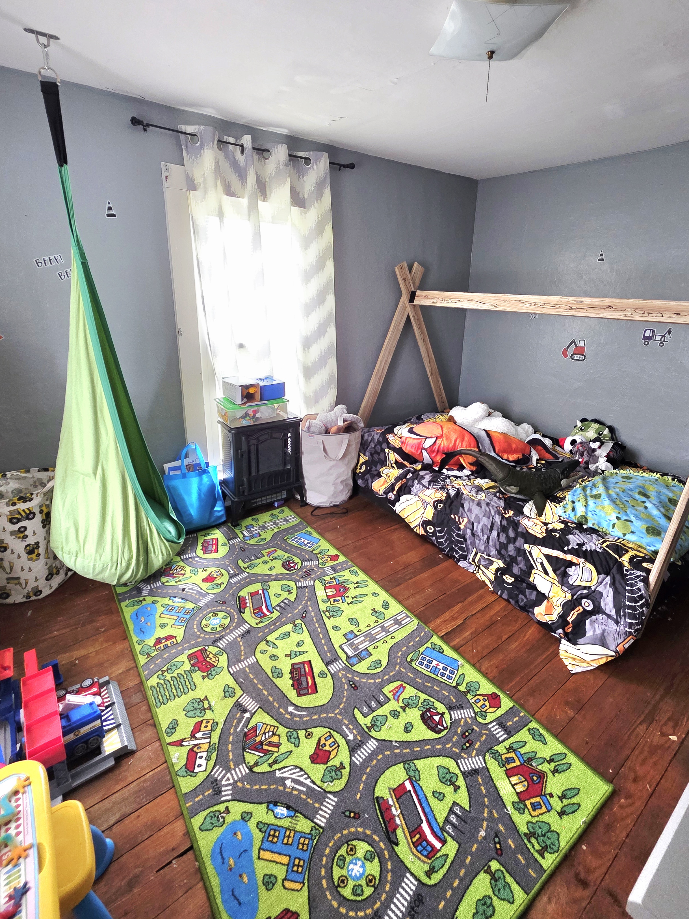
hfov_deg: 78.1
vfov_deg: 94.2
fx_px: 425
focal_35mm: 16
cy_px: 415
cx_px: 359
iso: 400
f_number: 1.9
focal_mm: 2.2
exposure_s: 1/60.2
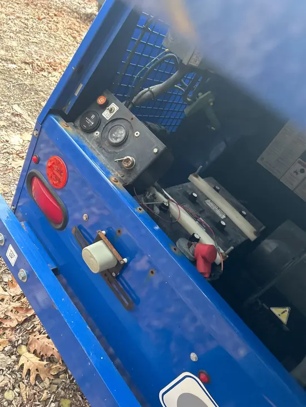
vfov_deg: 67.3
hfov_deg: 53.1
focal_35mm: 26
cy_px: 204
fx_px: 306
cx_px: 153
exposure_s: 1/60
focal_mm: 5.7
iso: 500
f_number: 1.5
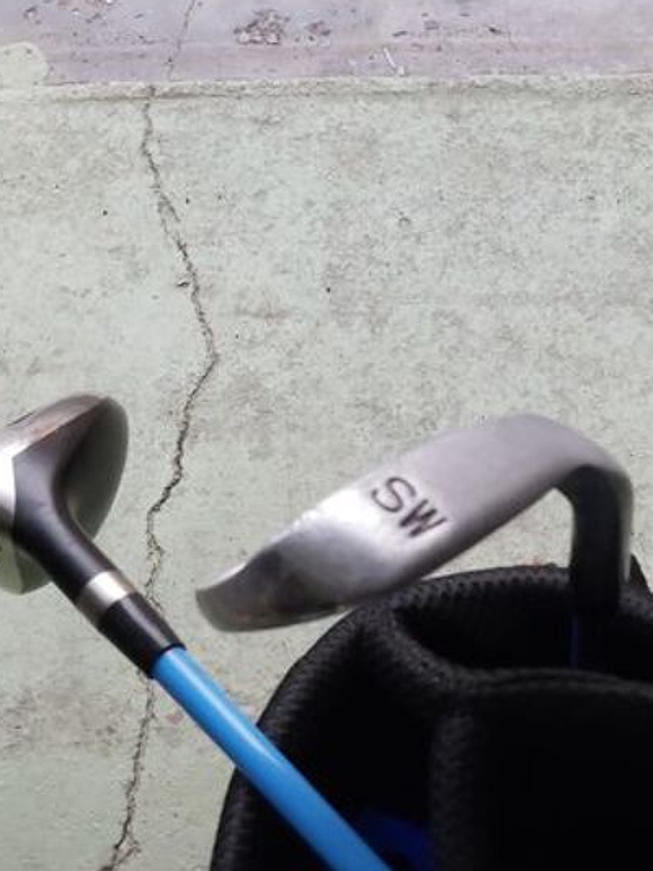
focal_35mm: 65
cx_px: 558
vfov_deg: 27.0
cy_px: 994
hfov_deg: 22.2
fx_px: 1634
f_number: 1.7
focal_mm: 3.92
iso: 125
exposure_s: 1/100
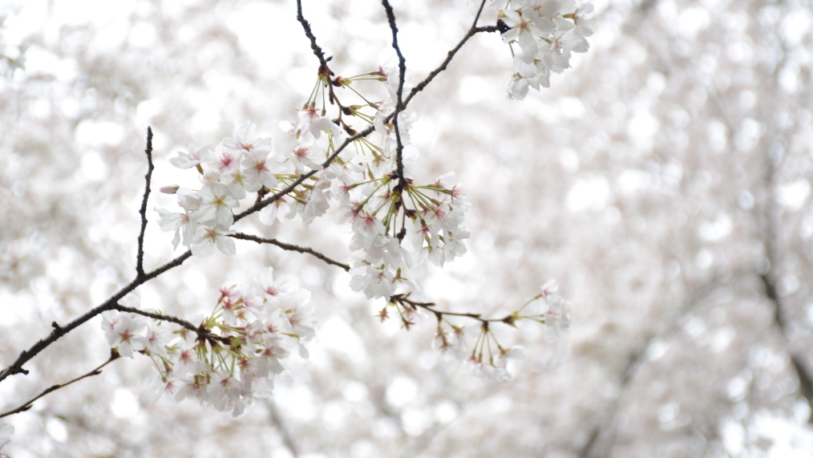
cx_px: 408
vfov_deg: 9.0
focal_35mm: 135
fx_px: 2901
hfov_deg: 16.0
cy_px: 237
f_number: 5.3
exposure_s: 1/30
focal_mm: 85
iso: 100
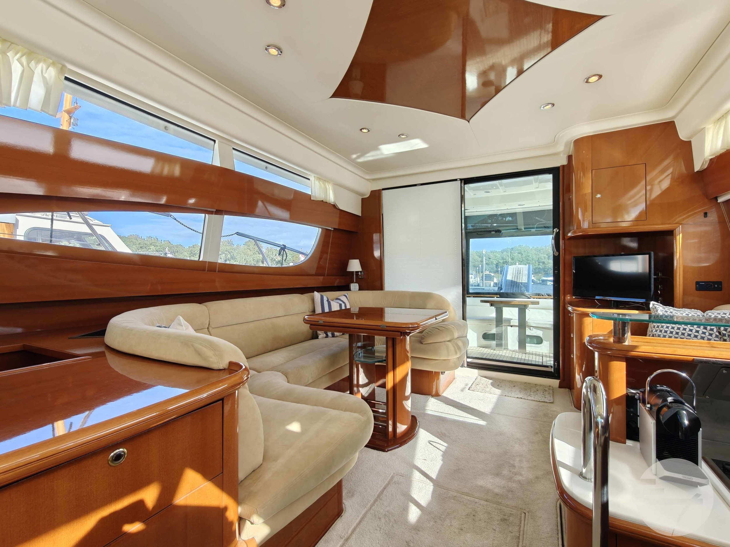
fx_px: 316
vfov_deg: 81.7
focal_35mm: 15
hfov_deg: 98.2
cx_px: 365
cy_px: 274
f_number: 2
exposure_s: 1/158
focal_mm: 2.3
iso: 160
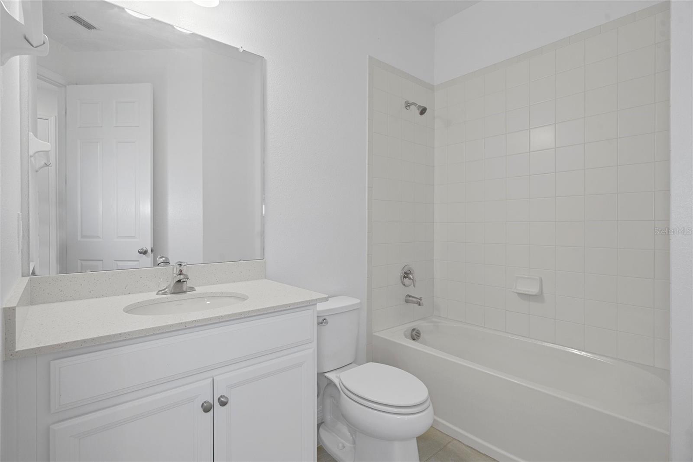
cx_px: 346
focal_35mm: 17
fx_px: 327
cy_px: 231
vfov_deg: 70.4
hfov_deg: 93.3
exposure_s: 1/5
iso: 320
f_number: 8
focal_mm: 17
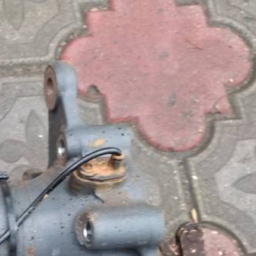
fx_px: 586
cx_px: -89
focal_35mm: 70
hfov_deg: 21.9
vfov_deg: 23.6
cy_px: 255
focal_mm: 4.74
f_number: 1.79
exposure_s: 1/33
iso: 752
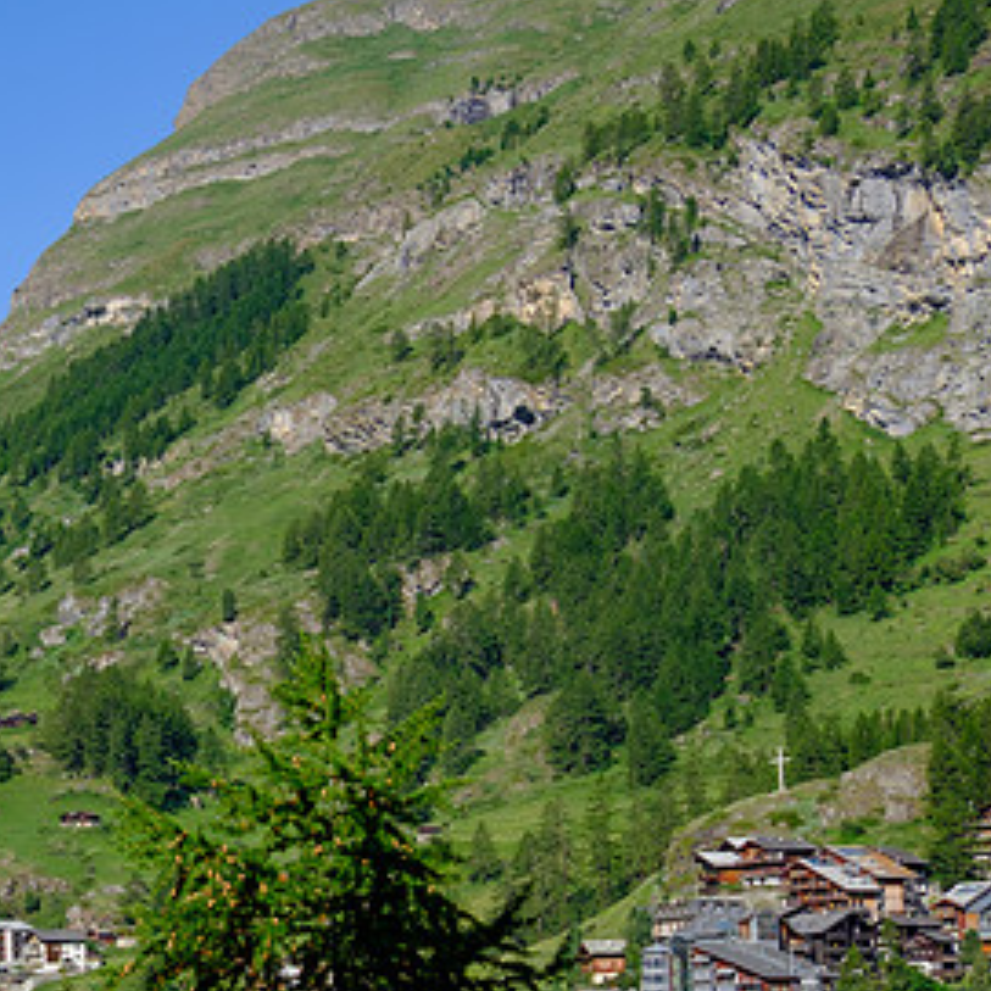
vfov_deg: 19.4
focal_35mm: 89
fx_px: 2883
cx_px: 15
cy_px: 686
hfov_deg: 19.0
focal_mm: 32.6
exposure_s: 1/280
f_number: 10
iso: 200
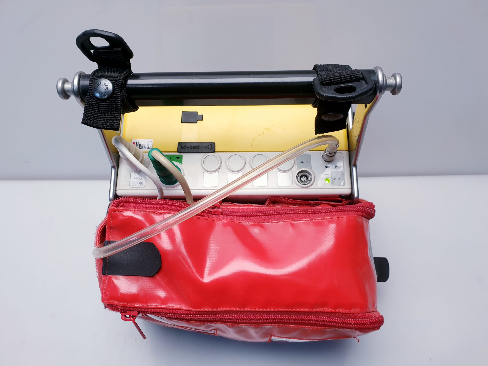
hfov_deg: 67.3
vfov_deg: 53.1
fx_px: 367
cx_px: 244
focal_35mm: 26
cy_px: 183
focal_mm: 4.3
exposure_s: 1/100
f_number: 2.4
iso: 80
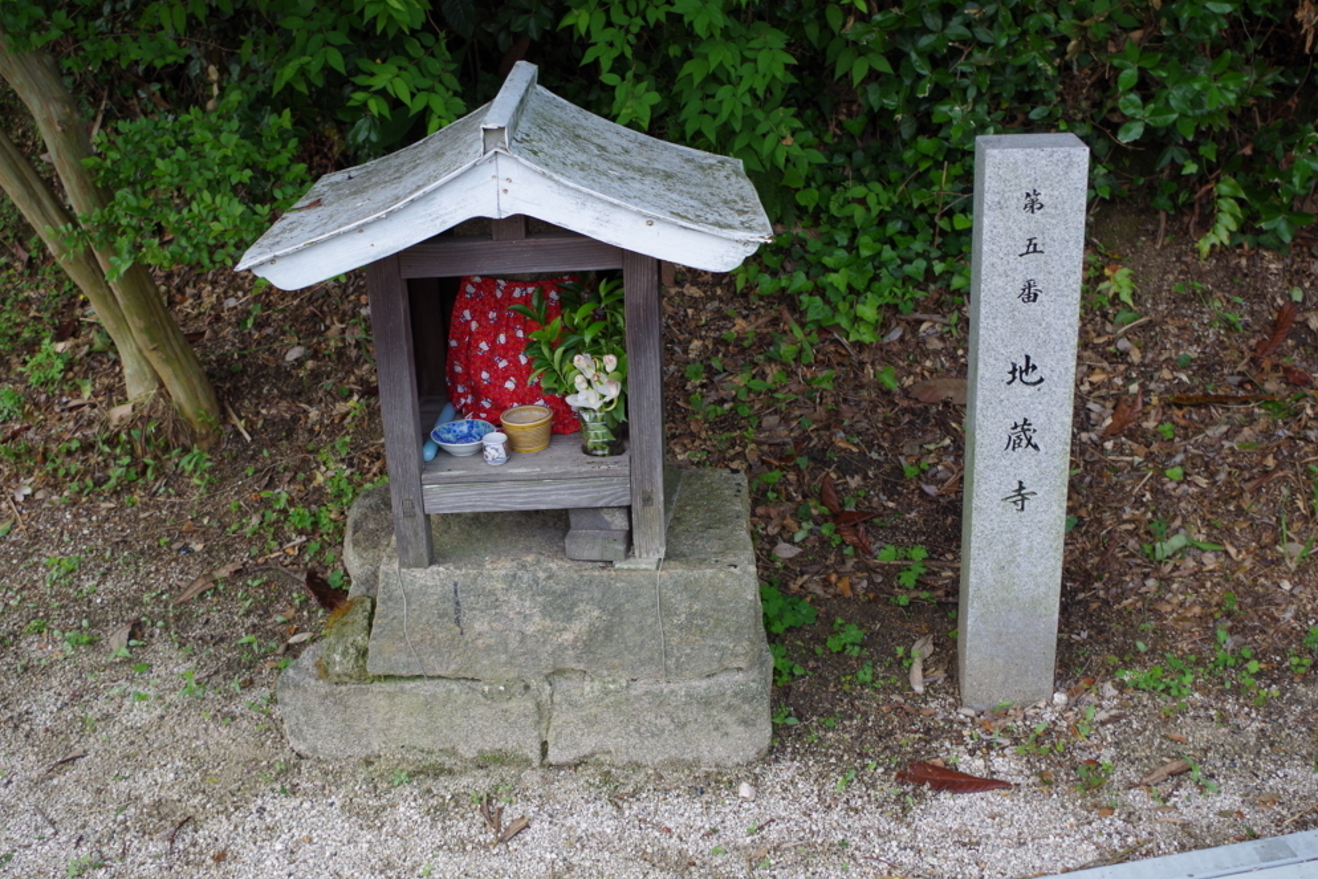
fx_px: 1355
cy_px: 443
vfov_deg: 36.0
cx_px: 648
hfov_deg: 51.9
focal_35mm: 37
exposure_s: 1/200
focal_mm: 24.38
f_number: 5
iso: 200
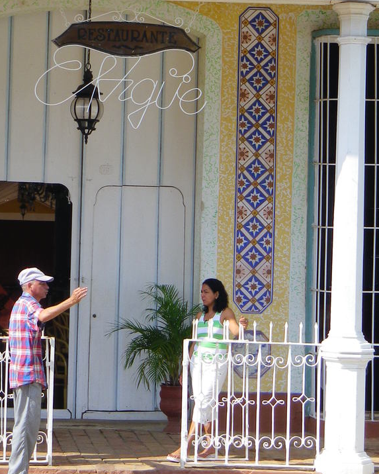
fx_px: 1949
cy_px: 138
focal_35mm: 139
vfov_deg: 13.8
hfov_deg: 11.1
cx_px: 126
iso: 80
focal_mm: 14.9
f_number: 5.2
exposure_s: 1/250
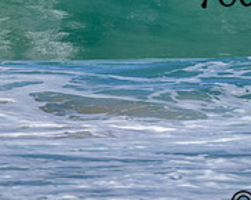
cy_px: -74
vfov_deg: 0.5
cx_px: 244
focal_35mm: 3292
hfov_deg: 0.6
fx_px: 24416
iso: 320
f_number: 6.3
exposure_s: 1/2000
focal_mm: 800
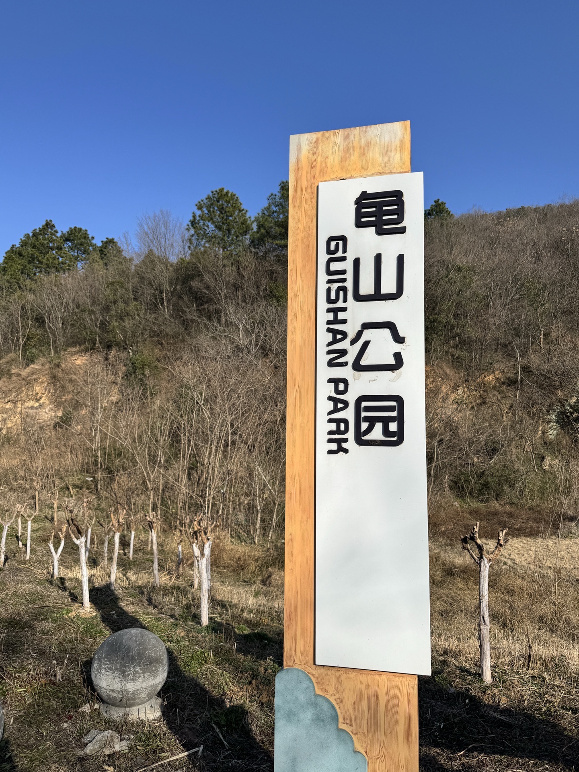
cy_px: 398
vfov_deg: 69.4
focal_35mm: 25
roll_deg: -0.2
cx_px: 291
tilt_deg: +6.2
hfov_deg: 54.9
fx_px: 558
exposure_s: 1/6410
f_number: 1.78
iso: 80
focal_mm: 6.76
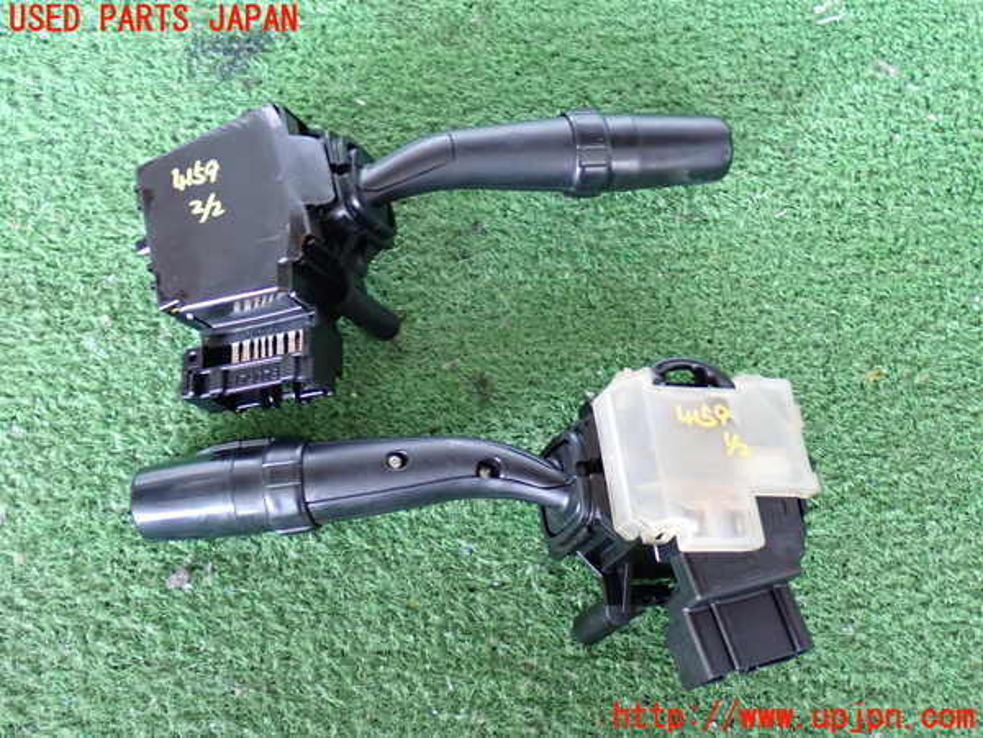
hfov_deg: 38.2
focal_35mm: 50
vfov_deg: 29.1
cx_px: 492
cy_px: 369
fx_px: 1420
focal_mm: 9.01
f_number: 3.2
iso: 800
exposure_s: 1/25
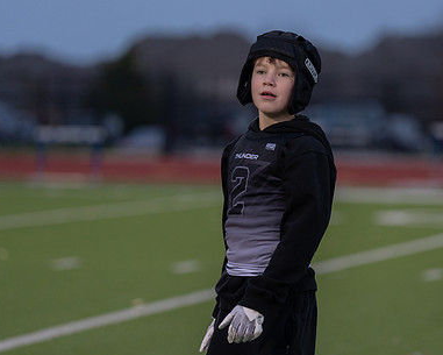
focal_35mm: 227
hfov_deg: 8.5
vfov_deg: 6.8
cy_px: 179
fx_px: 2977
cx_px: 278
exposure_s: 1/1000
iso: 1000
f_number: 2.8
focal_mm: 159
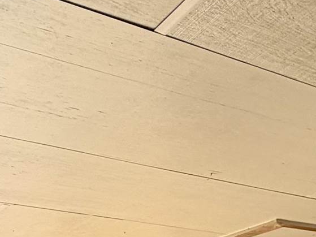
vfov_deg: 15.2
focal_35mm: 77
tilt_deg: -8.4
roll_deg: +1.8
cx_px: 484
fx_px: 703
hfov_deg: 21.1
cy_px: 481
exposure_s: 1/175
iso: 50
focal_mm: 2.22
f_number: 2.2
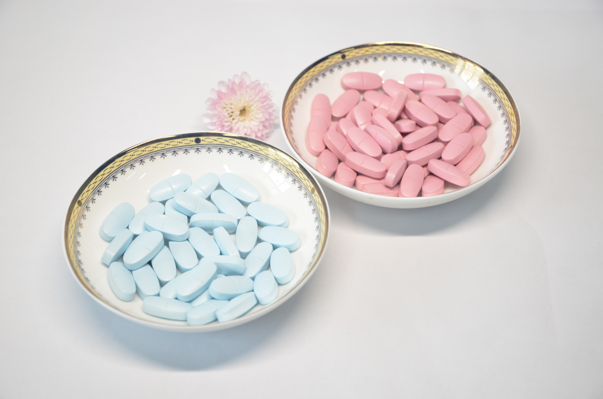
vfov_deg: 21.5
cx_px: 302
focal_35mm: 63
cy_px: 200
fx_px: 1053
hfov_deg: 32.0
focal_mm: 42
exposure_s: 1/60
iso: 400
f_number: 4.8
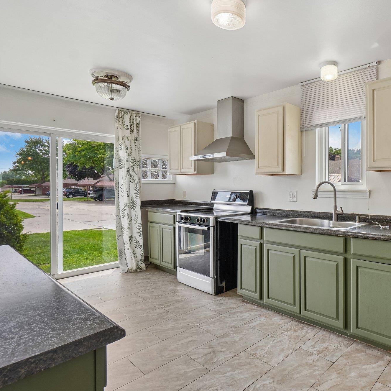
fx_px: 277
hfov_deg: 67.4
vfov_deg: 70.5
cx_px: 277
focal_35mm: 22
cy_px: 194
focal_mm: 11
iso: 250
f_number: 8
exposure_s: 1/30
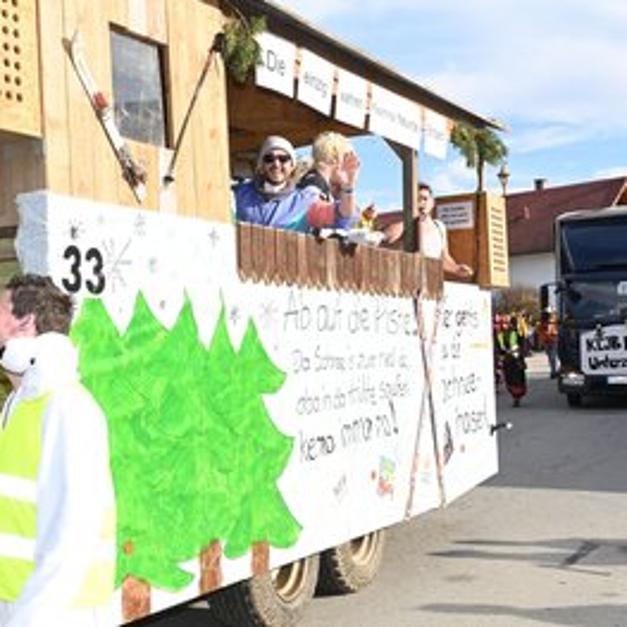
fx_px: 1086
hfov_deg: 32.0
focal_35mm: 53
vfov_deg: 32.2
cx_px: 226
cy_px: 312
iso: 1000
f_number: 22
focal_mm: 41
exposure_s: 1/200
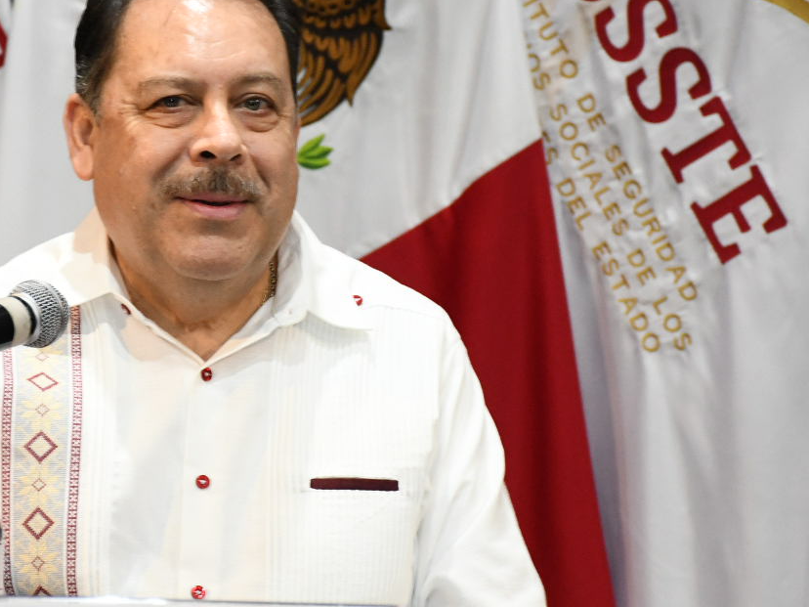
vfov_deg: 5.9
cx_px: 225
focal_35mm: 254
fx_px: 5936
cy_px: 267
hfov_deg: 7.8
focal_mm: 90
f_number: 6.3
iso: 2500
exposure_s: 1/125
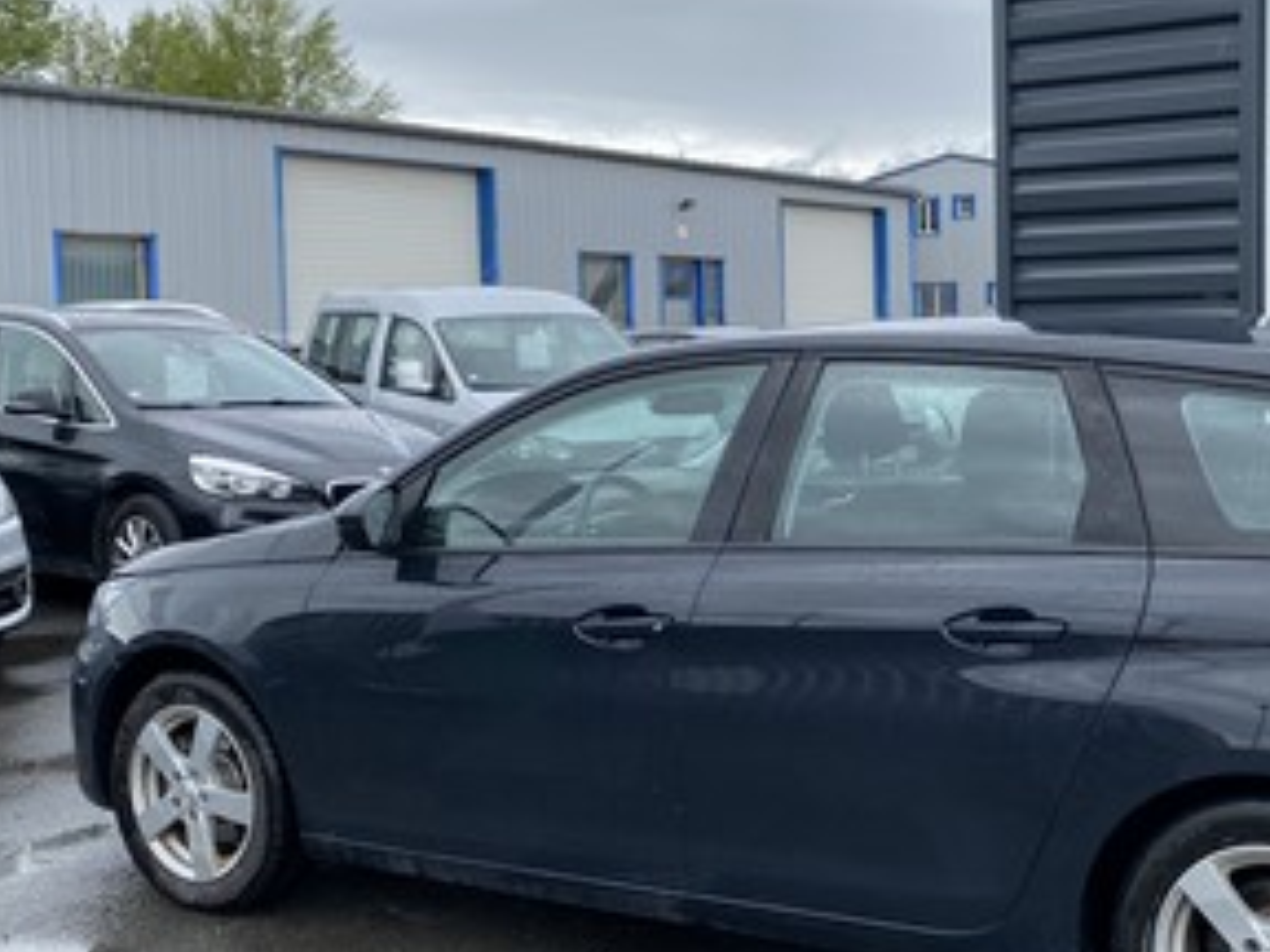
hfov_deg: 40.2
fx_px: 1688
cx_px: 930
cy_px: 439
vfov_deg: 31.5
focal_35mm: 46
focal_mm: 4.25
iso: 32
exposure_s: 1/1727
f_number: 1.8
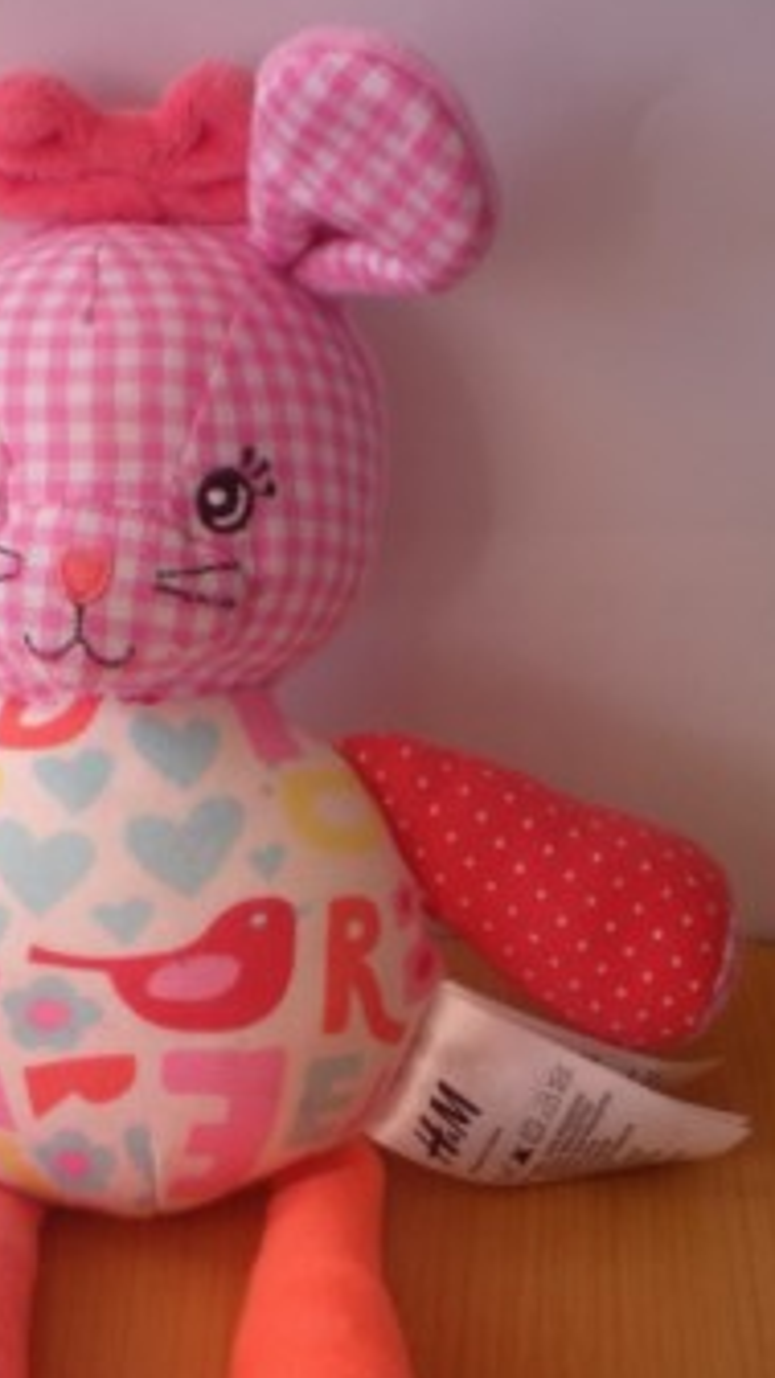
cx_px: 148
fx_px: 2338
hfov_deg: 18.6
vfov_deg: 32.4
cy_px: 984
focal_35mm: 64
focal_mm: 6.3
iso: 64
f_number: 3.1
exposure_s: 1/54.7
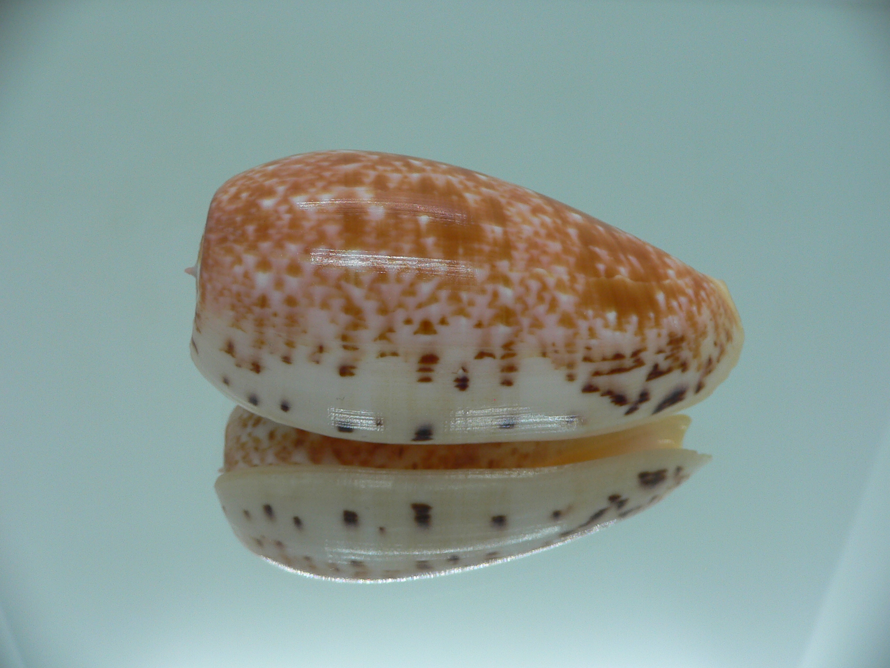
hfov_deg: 52.6
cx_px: 445
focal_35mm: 35
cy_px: 334
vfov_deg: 40.7
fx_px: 900
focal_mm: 4.6
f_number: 2.8
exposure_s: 1/60
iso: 80
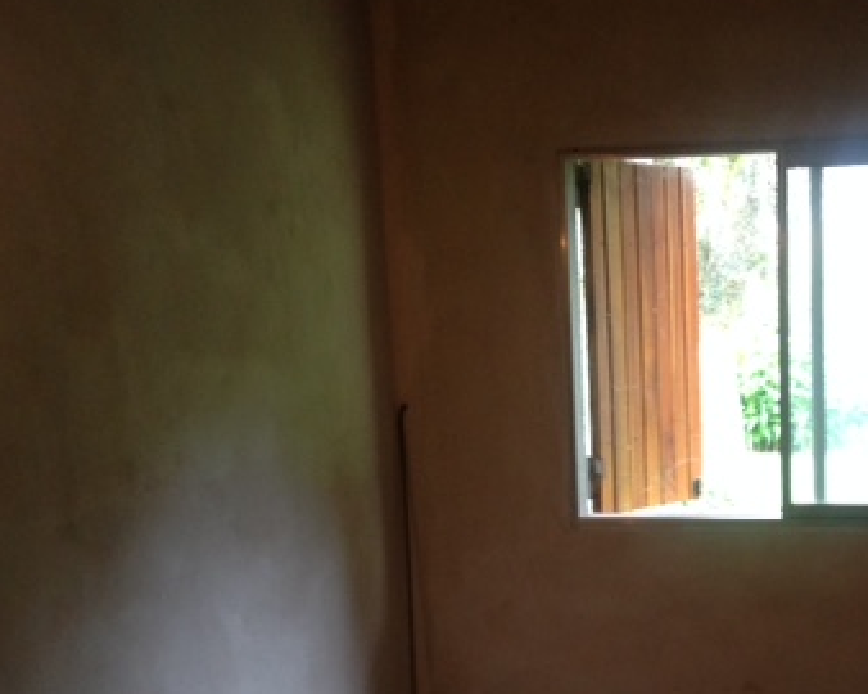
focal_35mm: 61
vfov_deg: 24.6
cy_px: 537
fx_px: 1566
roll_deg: +1.8
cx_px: 714
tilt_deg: -7.5
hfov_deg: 30.1
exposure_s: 1/20
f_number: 2.4
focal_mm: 4.12
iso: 125
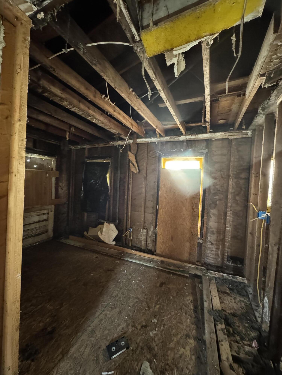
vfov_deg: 102.1
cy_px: 188
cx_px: 141
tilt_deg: -1.6
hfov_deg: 85.7
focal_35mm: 14
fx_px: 152
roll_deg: -1.7
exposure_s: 1/39
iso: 1600
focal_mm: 2.22
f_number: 2.2
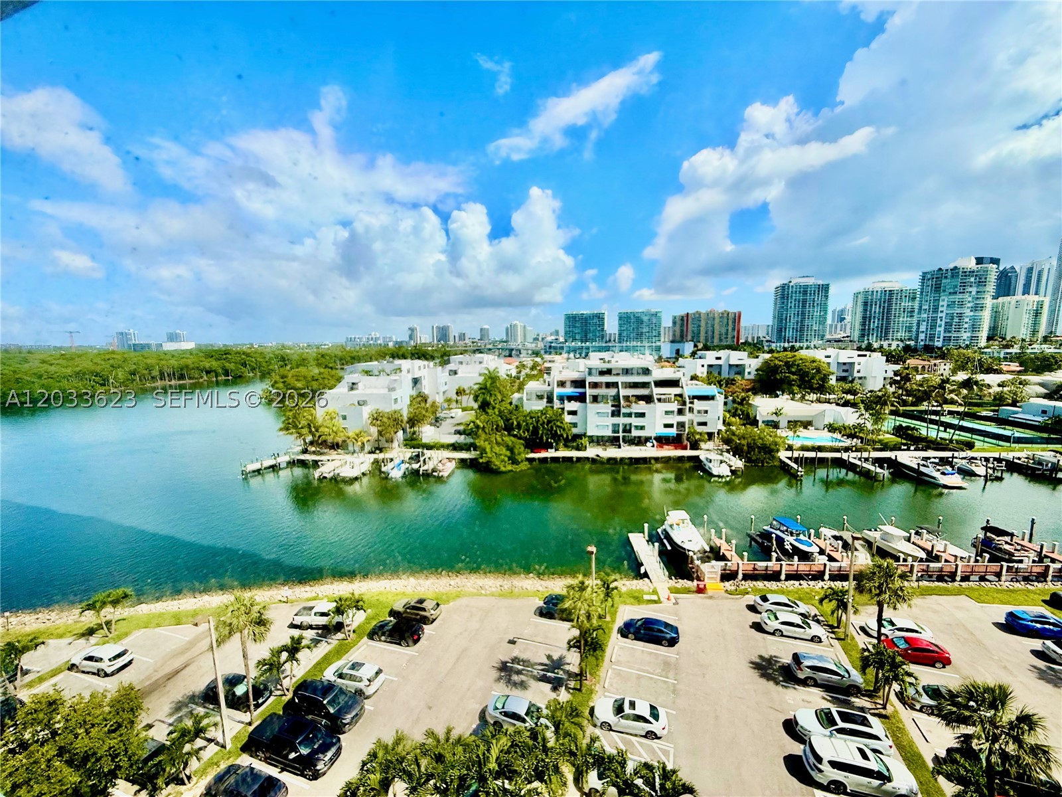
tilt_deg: -7.9
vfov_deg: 85.7
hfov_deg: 102.1
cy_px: 398
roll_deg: +0.6
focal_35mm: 14
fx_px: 430
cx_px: 531
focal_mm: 2.22
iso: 50
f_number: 2.2
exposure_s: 1/2717
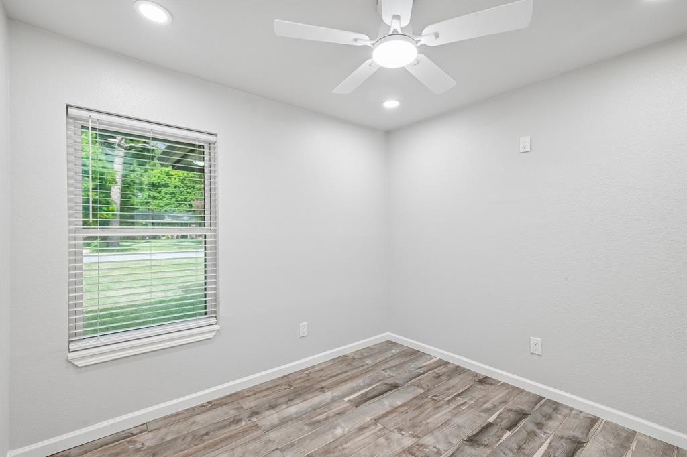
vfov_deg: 73.7
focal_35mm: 16
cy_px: 228
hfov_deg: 96.8
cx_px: 344
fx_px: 305
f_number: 8
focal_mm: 16
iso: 400
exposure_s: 1/30
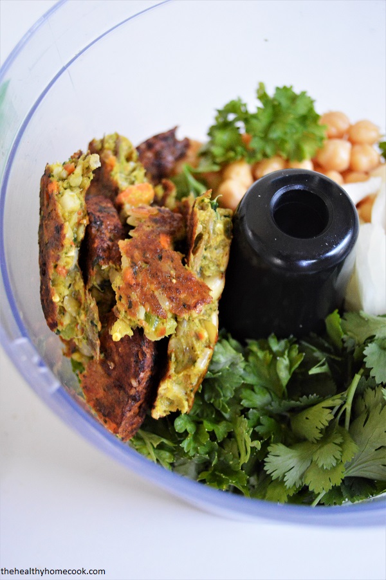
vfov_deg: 49.6
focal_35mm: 39
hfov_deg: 34.2
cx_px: 193
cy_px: 290
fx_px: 628
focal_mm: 26
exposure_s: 1/160
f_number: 4.2
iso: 3200
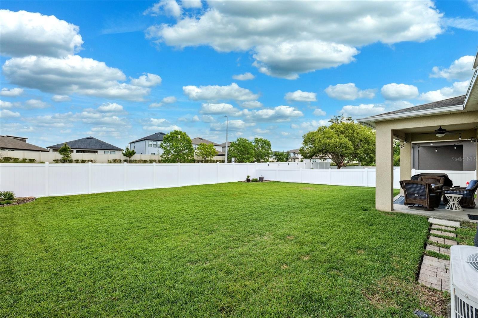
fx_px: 199
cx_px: 239
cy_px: 159
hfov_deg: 100.4
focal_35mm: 15
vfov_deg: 77.3
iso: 400
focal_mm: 15
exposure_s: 1/400
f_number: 8
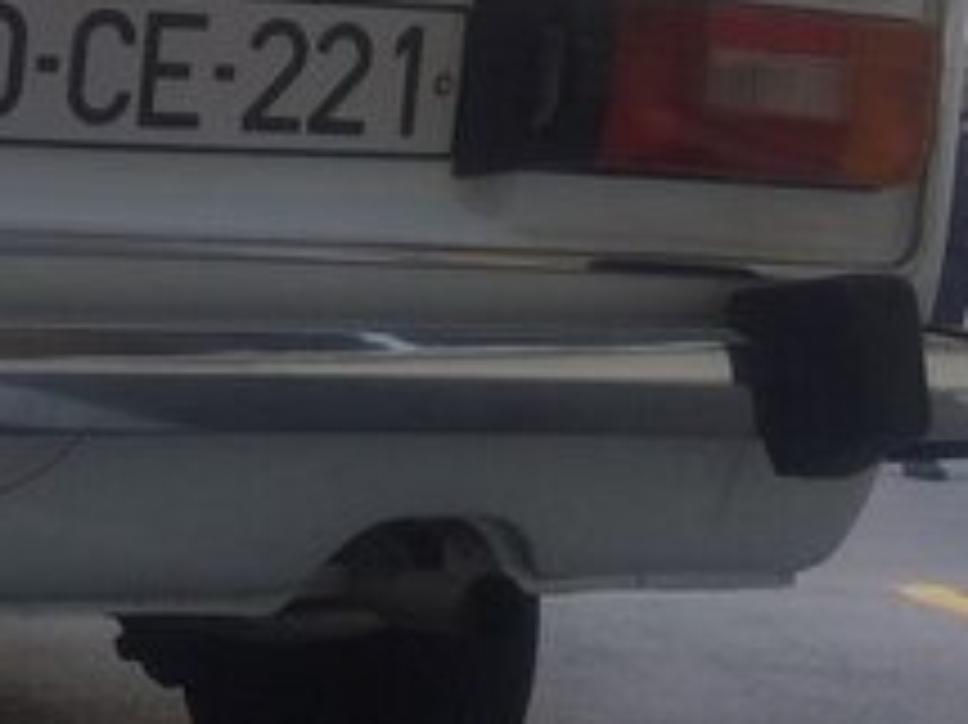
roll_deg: +1.0
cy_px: -151
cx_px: 27
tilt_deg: +12.2
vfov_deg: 15.9
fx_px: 2487
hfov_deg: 21.3
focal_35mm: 89
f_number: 2.2
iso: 32
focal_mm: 4.15
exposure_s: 1/201
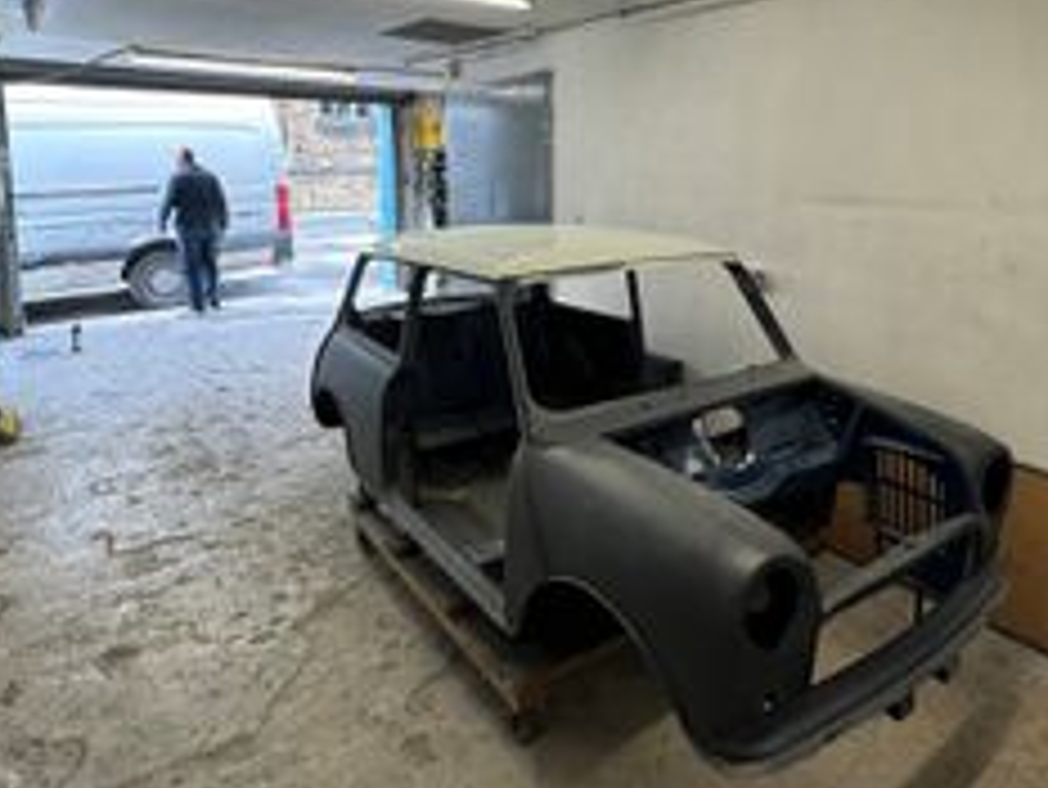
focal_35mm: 24
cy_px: 243
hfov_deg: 71.3
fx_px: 727
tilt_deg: -4.8
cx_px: 585
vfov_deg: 55.3
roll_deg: -0.7
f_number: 2.2
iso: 100
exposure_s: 1/100
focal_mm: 2.22
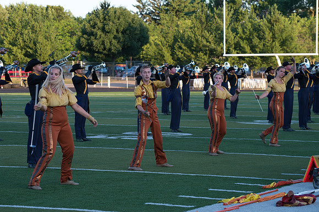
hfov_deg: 17.0
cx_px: 152
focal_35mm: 121
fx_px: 1068
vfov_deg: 11.4
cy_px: 91
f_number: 7.1
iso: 640
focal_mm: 102
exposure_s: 1/200
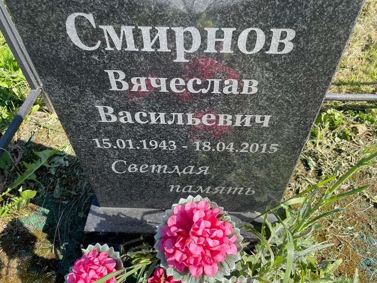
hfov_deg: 65.3
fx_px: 294
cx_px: 188
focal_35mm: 27
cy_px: 145
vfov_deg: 51.4
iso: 32
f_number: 1.6
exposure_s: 1/1052
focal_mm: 4.2
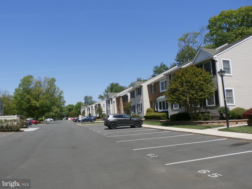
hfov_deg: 69.4
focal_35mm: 25
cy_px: 94
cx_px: 126
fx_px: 182
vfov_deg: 54.9
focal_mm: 4.5
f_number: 3
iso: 100
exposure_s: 1/1600
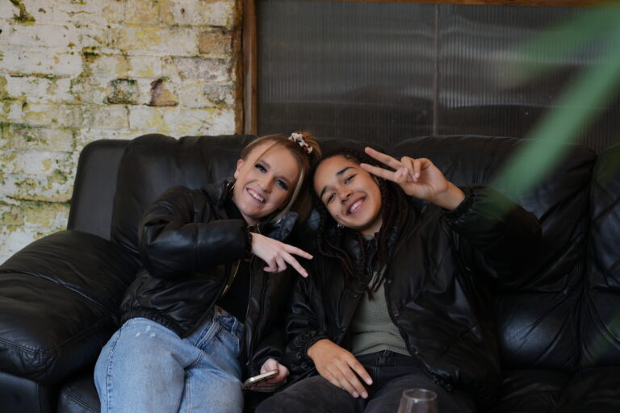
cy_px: 206
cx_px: 310
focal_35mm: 96
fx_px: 1653
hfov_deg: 21.2
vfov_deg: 14.3
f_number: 4
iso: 800
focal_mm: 96
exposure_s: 1/80
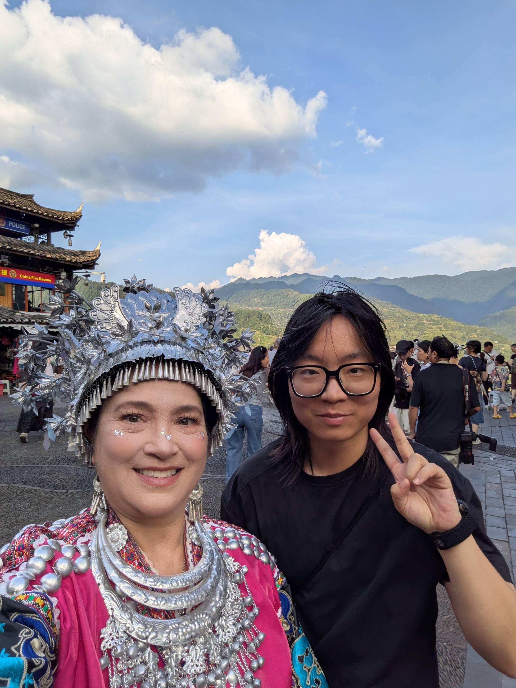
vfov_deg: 79.0
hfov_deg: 63.4
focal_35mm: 21
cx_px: 258
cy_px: 344
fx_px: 417
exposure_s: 1/782
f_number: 2.2
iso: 44
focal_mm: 2.74
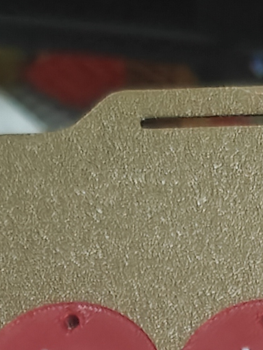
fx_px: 1902
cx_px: 253
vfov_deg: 9.7
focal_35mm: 188
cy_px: 726
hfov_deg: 7.9
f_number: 1.7
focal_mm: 6.06
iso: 1600
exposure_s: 1/60
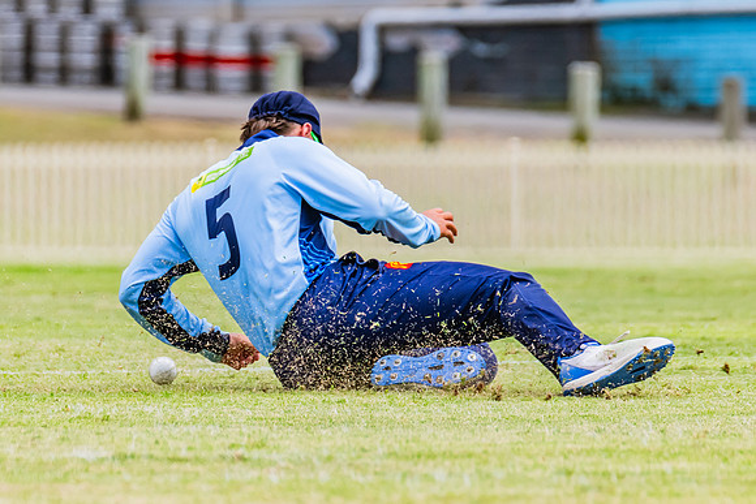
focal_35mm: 755
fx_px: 15858
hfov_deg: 2.7
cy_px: 197
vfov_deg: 1.8
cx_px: 256
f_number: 9
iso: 800
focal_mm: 460
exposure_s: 1/2000
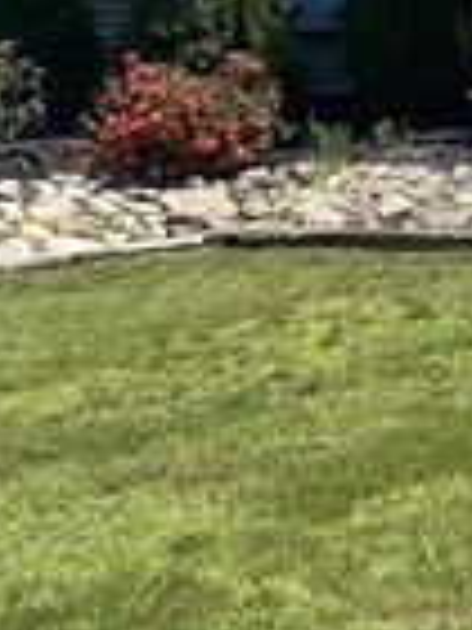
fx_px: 2600
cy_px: -112
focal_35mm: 143
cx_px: 670
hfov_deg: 10.1
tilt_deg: +3.5
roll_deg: +0.8
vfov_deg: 13.4
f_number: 1.8
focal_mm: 4.25
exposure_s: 1/2817
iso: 32
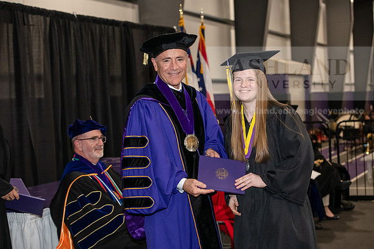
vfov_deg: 19.5
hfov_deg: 28.8
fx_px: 727
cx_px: 187
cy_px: 124
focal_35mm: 70
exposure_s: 1/200
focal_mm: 70
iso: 2500
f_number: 5
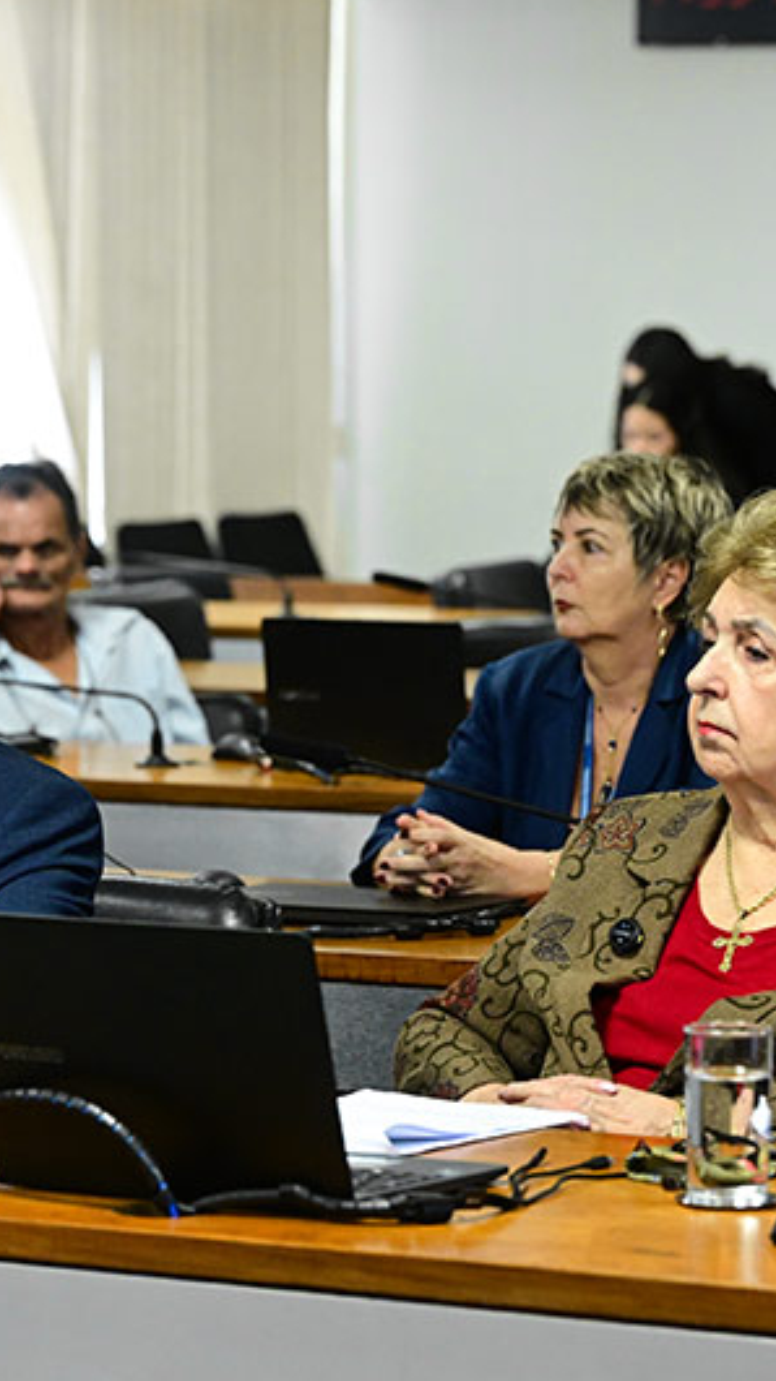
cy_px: 711
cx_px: -60
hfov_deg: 9.0
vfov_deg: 16.0
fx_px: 4903
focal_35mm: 134
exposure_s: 1/200
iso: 4000
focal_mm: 79
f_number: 4
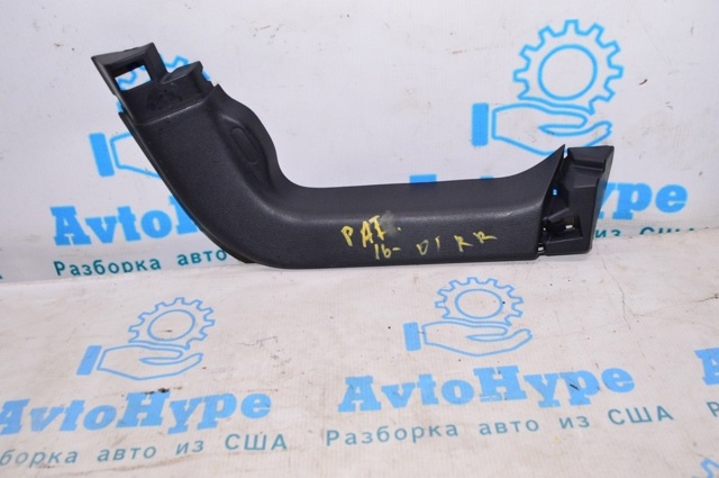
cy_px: 239
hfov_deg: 57.3
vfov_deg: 39.9
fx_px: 658
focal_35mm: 33
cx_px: 360
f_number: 8
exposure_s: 1/200
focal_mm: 22
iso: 1600
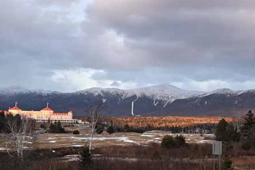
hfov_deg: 34.5
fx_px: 396
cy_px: 99
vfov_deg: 24.2
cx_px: 206
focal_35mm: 56
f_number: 4
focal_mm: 31.5
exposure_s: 1/80
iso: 100
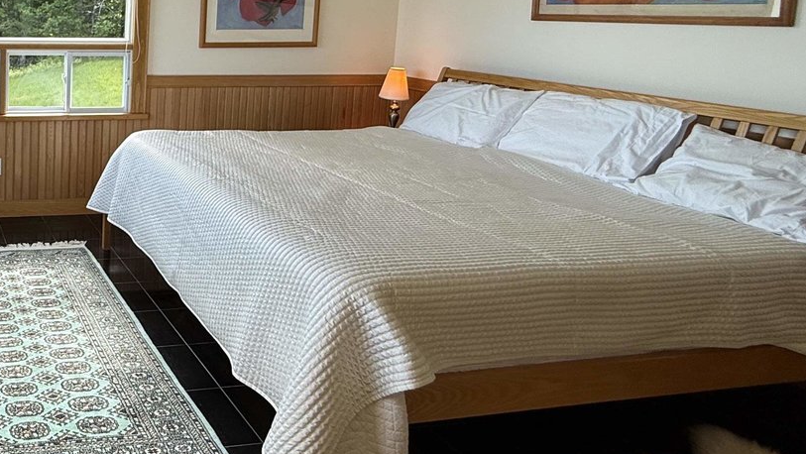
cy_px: 76
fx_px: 641
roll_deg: -0.8
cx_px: 20
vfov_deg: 37.3
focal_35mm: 30
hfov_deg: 52.6
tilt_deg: -7.0
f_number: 2.2
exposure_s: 1/120
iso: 50
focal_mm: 2.22
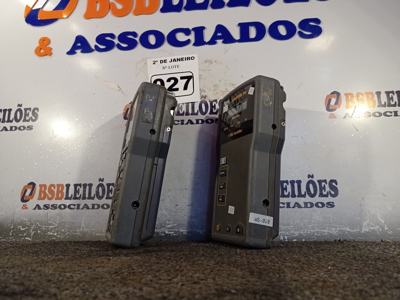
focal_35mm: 28
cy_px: 150
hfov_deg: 63.5
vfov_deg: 49.7
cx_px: 200
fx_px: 323
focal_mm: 4.7
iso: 139
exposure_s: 1/120
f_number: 1.79
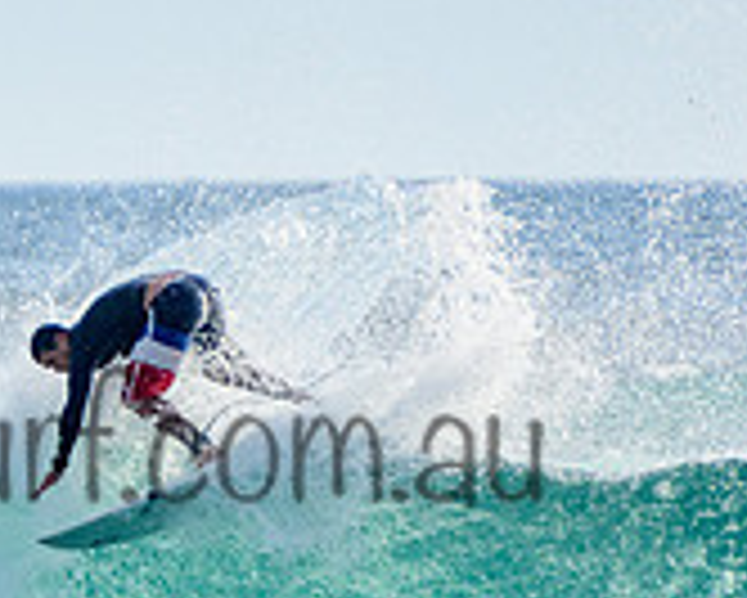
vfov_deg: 0.8
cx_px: 68
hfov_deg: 1.0
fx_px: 44243
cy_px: 398
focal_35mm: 2000
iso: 320
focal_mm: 400
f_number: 5.6
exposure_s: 1/2000
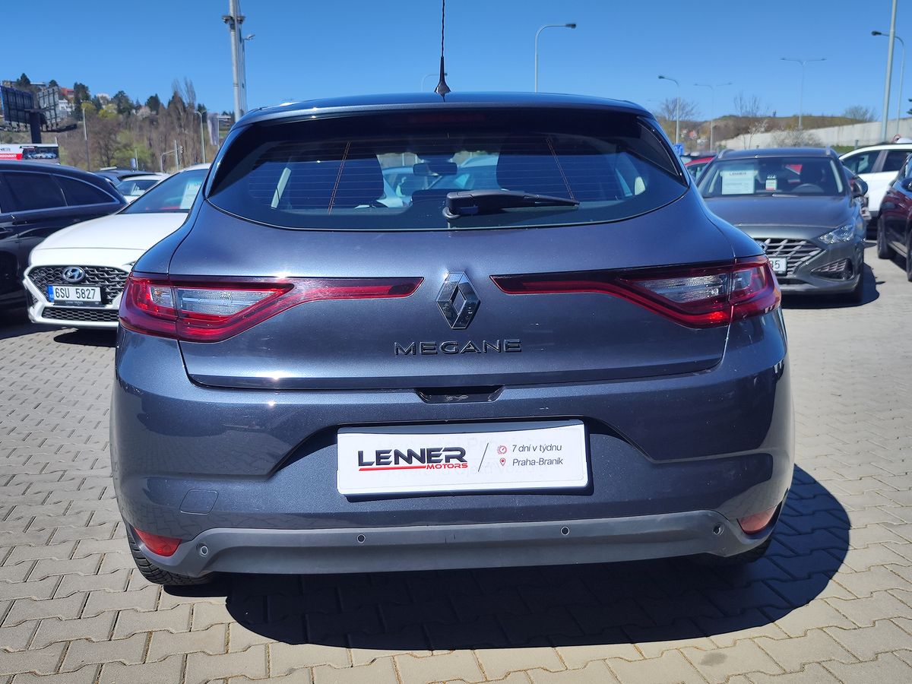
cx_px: 456
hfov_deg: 73.9
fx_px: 606
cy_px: 342
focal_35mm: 23
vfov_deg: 58.9
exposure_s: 1/1282
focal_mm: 7.01
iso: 50
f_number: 1.69
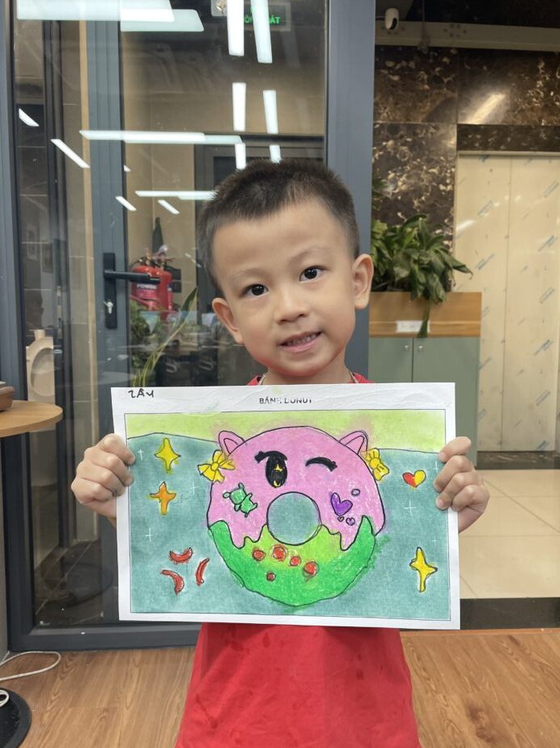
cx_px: 290
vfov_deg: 63.5
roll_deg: +0.7
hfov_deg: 49.7
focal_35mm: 28
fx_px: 604
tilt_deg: -5.9
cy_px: 381
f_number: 1.6
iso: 125
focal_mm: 4.2
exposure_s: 1/100
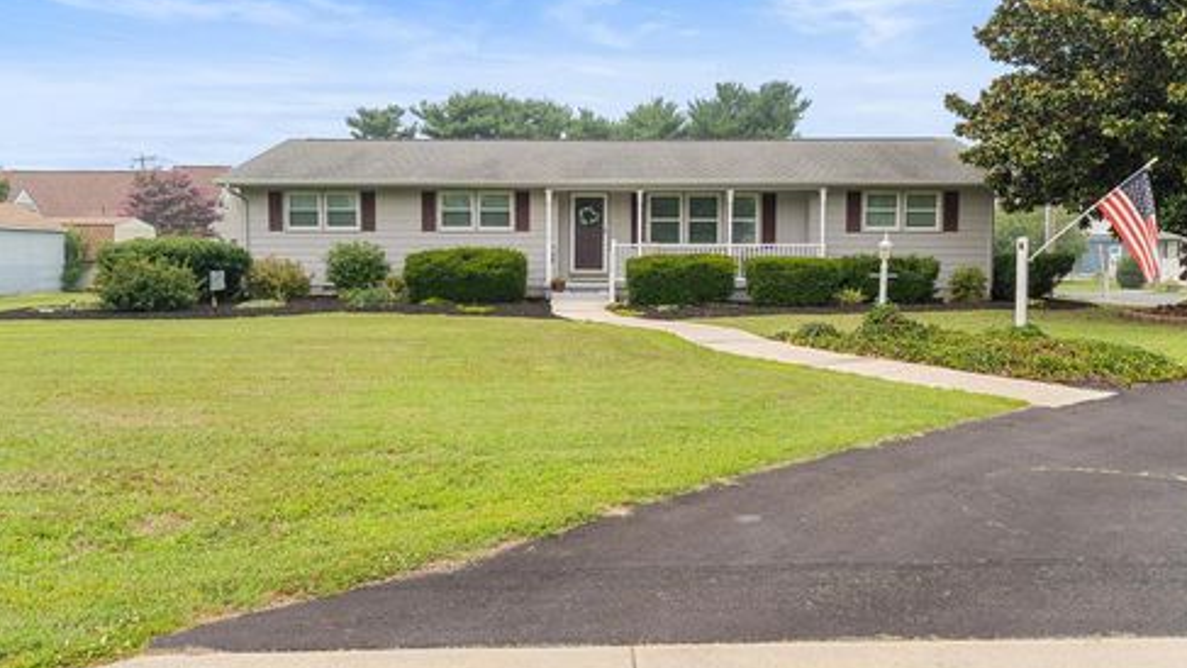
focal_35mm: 29
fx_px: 913
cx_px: 607
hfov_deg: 66.1
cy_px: 333
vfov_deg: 40.2
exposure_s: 1/640
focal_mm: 18
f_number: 7.1
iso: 200
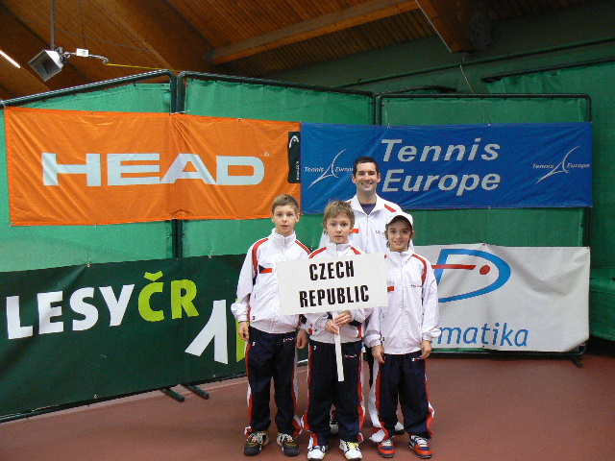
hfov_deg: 51.4
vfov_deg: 39.7
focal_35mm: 36
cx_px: 308
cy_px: 230
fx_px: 640
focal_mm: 6
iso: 200
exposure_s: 1/10
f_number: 2.8
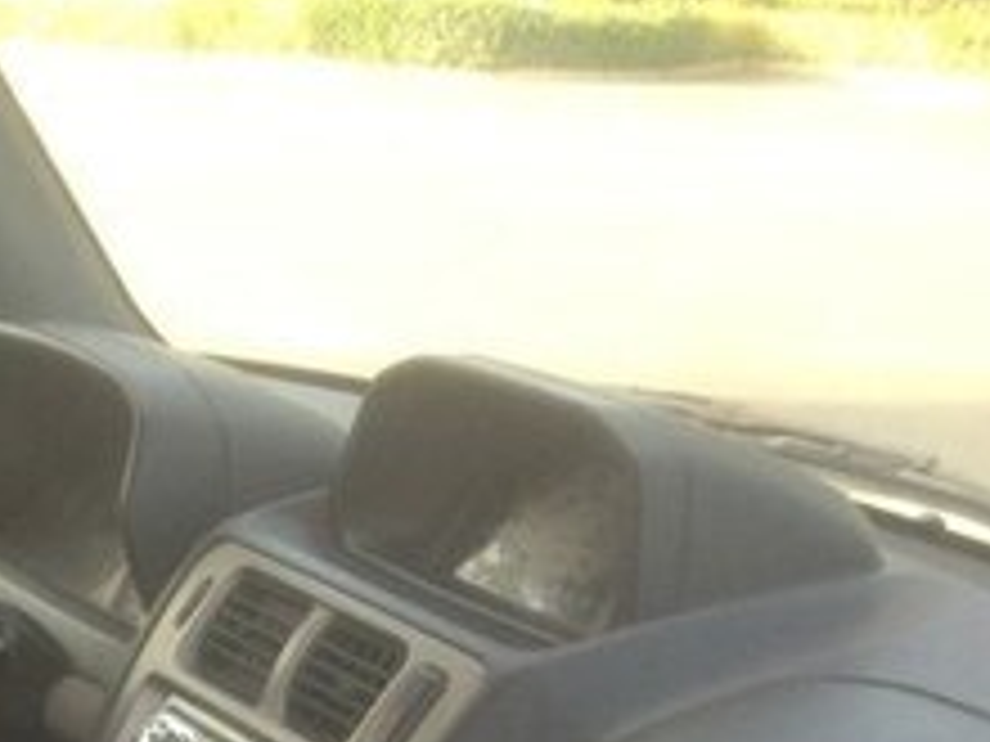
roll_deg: -0.9
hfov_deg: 18.8
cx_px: -180
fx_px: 2831
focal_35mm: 99
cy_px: 1086
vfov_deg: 14.1
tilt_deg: -19.9
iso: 80
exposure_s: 1/120
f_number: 2.4
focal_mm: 4.12
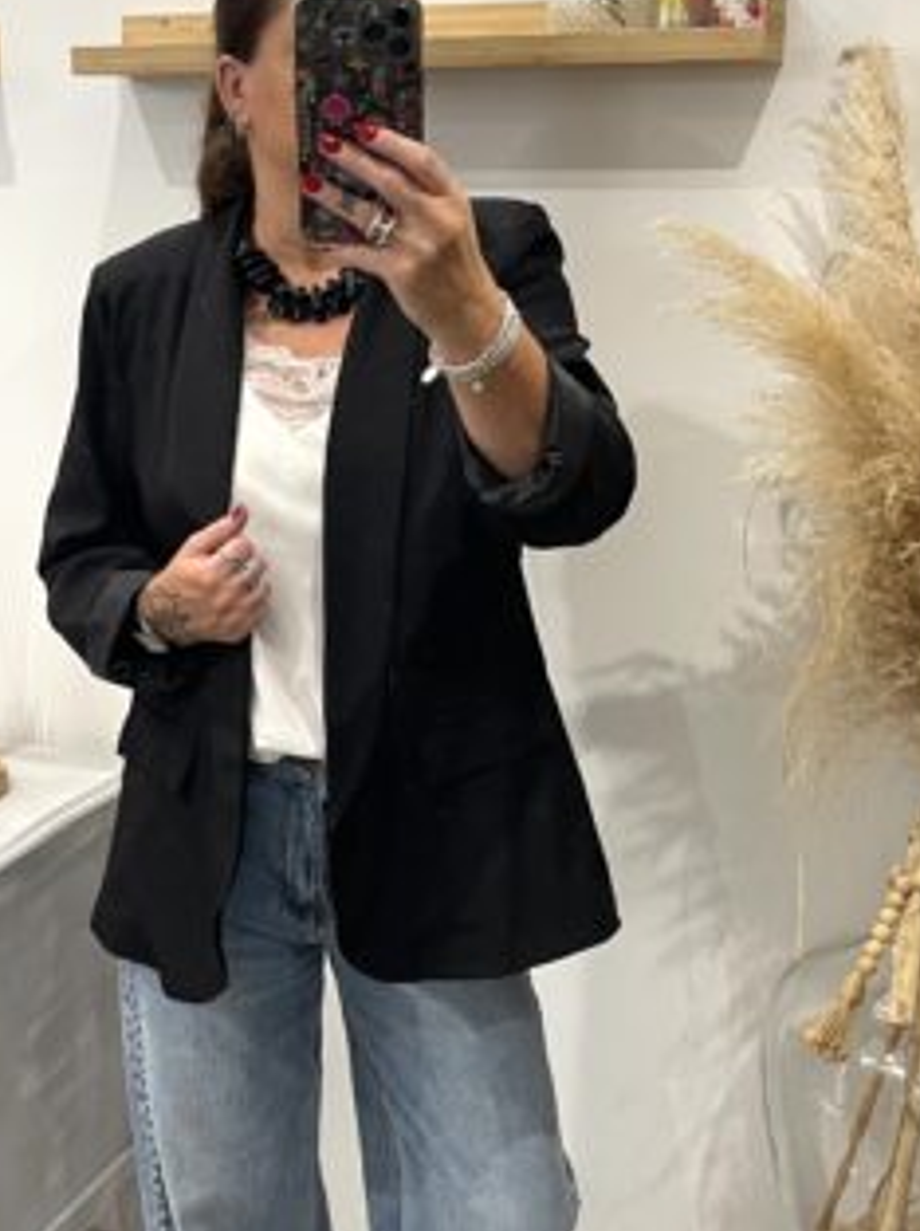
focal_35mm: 32
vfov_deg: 56.5
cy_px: 728
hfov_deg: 44.1
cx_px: 429
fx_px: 1136
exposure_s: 1/50
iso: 80
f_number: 1.6
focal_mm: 5.1
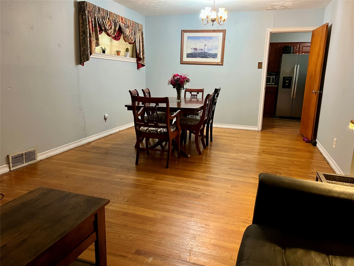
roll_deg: -1.0
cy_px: 133
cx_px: 177
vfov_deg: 53.1
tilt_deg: -13.0
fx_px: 266
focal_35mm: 26
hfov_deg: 67.3
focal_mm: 5.7
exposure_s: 1/60
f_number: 1.5
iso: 500
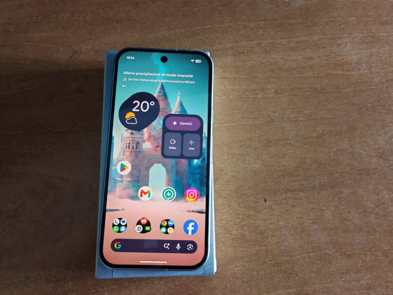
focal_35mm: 25
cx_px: 196
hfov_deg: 69.4
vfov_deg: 54.9
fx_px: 284
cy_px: 148
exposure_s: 1/50
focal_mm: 5.3
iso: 640
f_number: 1.9
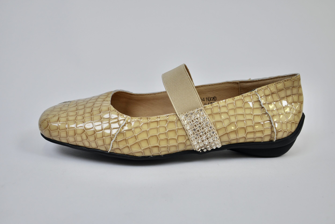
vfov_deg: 33.4
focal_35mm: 40
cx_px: 172
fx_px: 372
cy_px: 113
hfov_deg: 48.5
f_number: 5.6
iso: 200
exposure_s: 1/30
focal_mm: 26
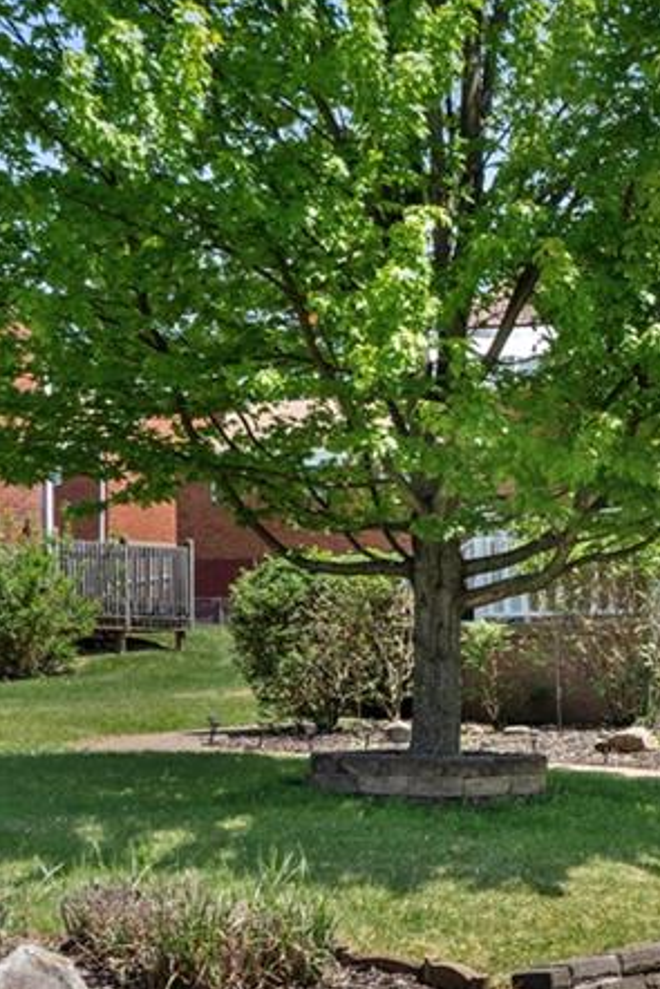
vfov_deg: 21.5
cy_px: 519
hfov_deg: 13.5
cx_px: 1034
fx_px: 2610
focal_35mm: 95
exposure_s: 1/200
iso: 125
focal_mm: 41
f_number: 8
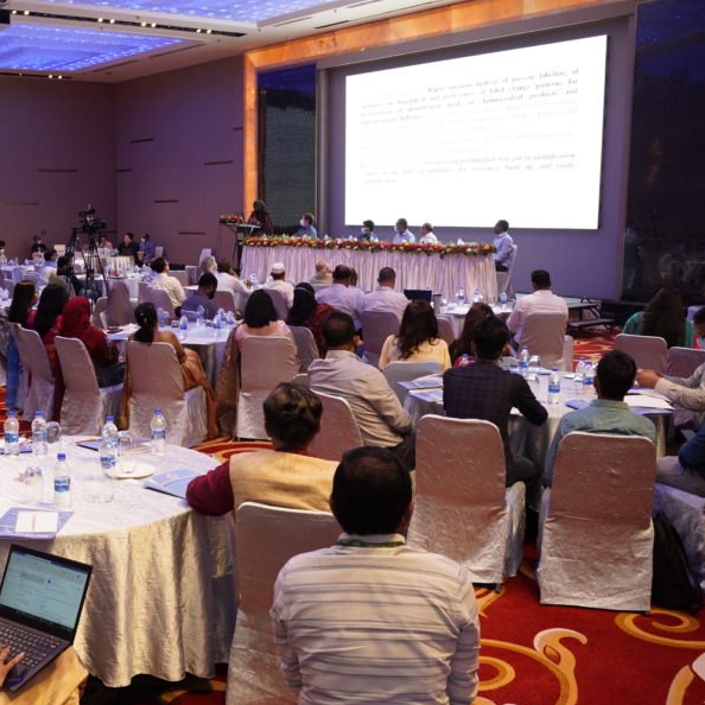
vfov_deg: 40.9
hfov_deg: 39.8
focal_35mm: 41
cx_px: 179
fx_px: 945
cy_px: 396
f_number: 8
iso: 2500
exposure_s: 1/80
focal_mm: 28
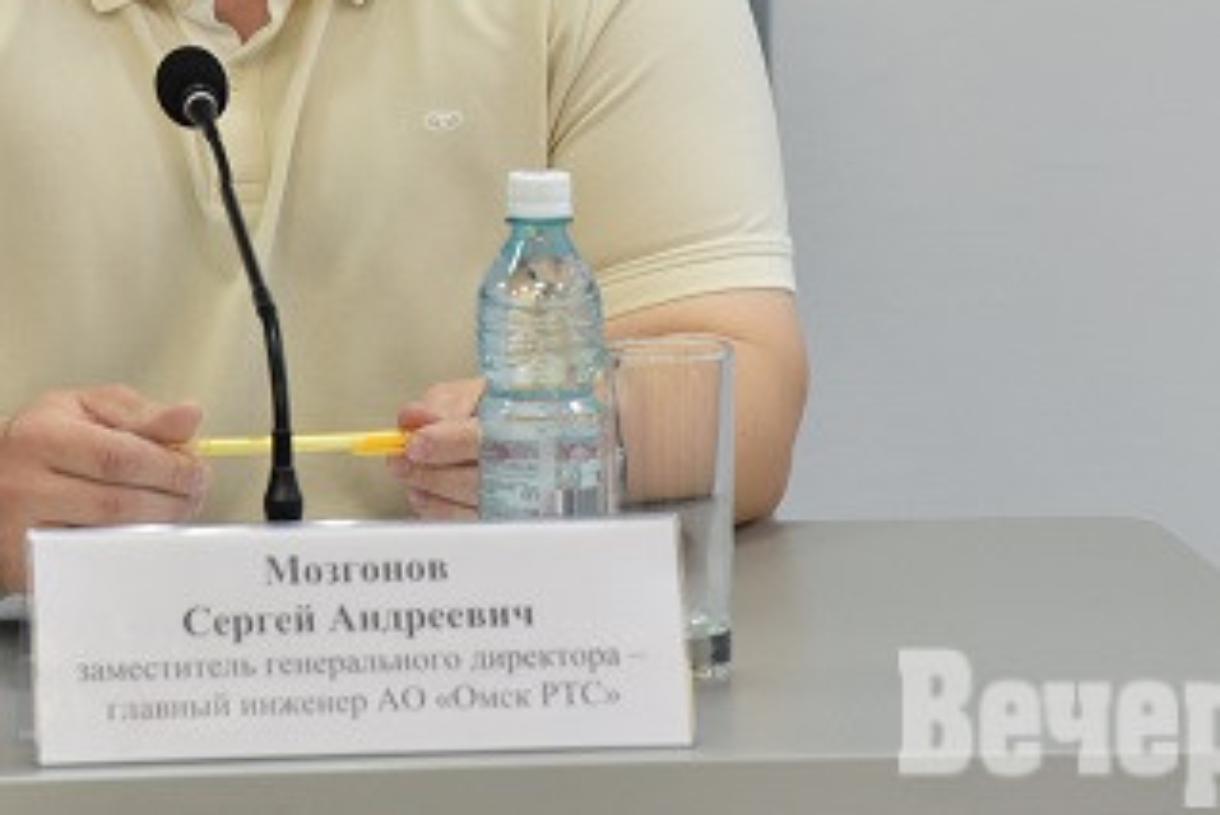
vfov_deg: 4.6
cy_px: -195
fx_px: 10205
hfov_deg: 6.8
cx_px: 306
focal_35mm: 301
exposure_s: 1/160
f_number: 5.6
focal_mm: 120
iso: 1000
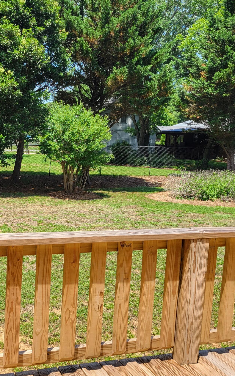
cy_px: 186
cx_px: 18
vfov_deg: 48.2
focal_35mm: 41
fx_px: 420
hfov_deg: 29.8
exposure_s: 1/904
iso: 40
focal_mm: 5.4
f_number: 1.8
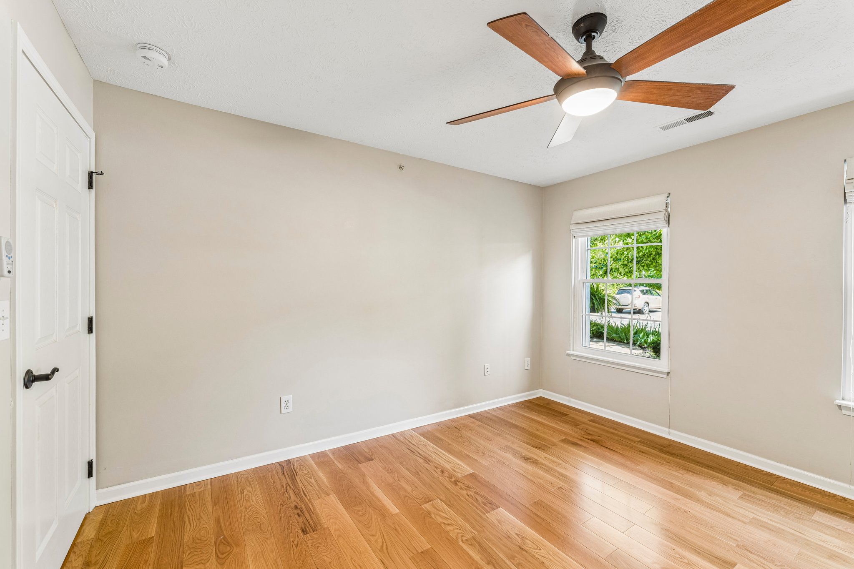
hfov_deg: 104.3
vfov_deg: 81.2
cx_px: 427
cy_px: 284
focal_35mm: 14
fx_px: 332
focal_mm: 14
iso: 200
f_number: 5.6
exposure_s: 1/8
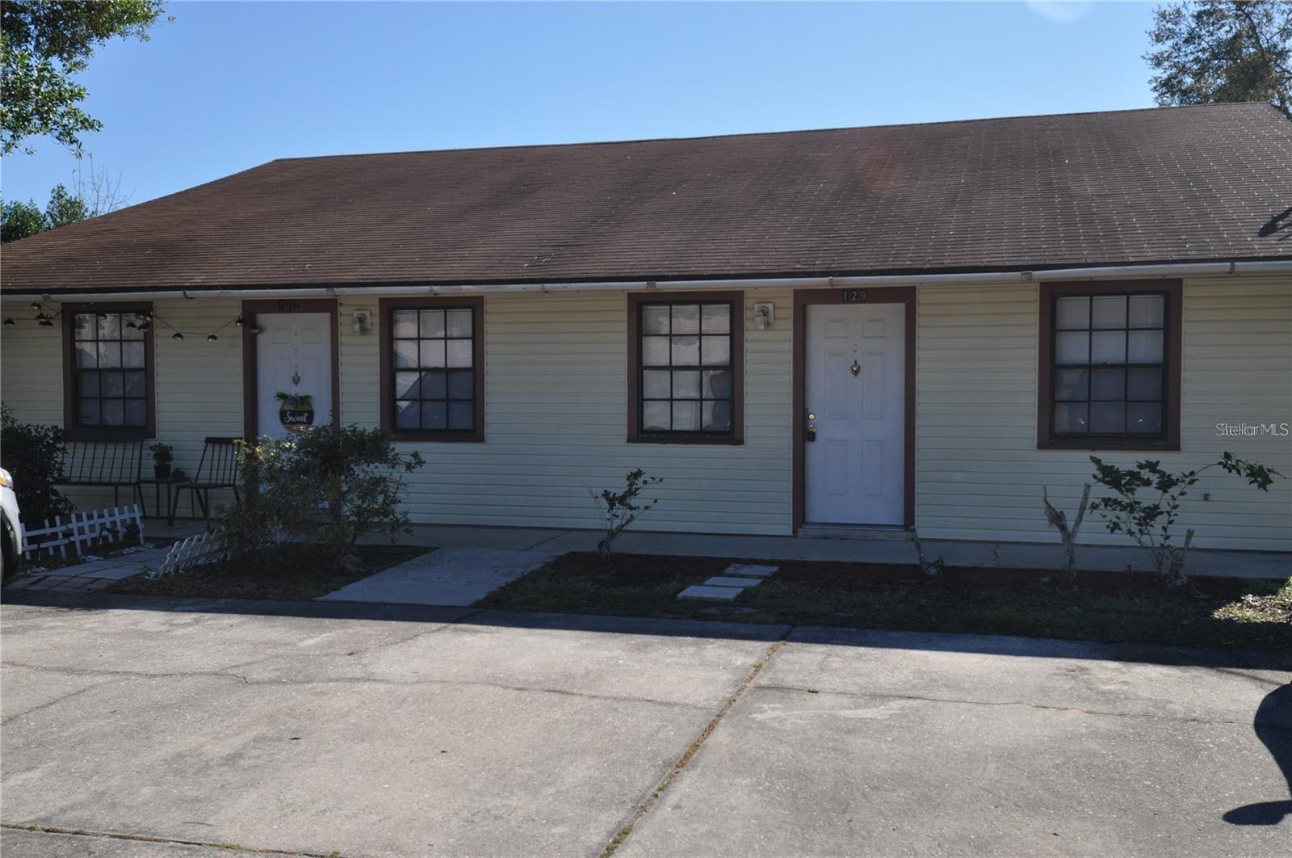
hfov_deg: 53.2
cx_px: 646
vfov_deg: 36.8
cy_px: 429
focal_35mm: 36
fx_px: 1290
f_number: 9
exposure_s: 1/320
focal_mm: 24
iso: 200
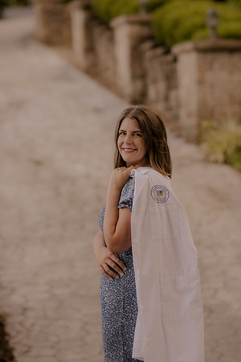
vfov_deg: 16.1
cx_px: 120
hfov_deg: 10.8
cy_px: 181
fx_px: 1275
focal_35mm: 127
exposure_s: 1/200
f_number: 1.8
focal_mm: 85
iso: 200
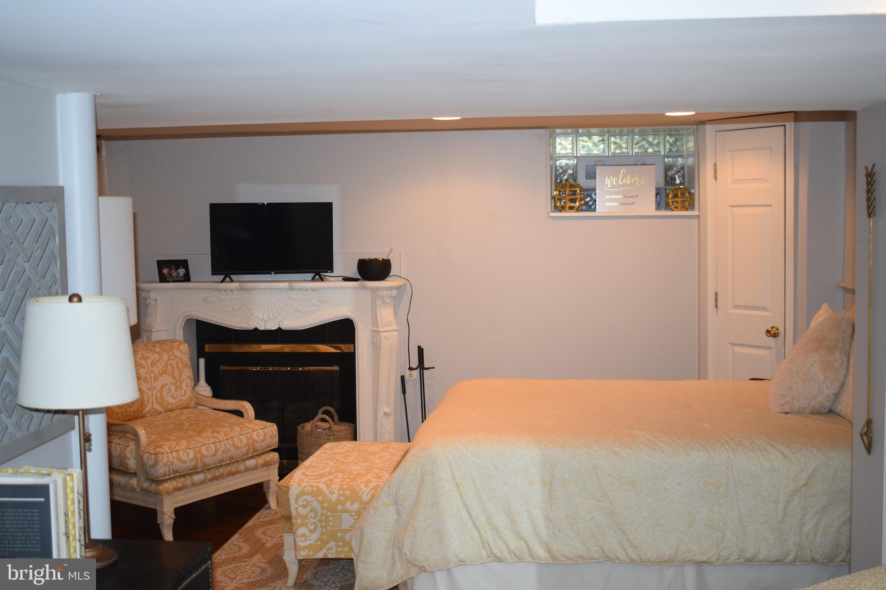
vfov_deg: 31.9
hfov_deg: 46.4
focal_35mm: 42
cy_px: 295
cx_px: 443
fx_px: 1034
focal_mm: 28
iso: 900
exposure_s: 1/60
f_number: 4.2
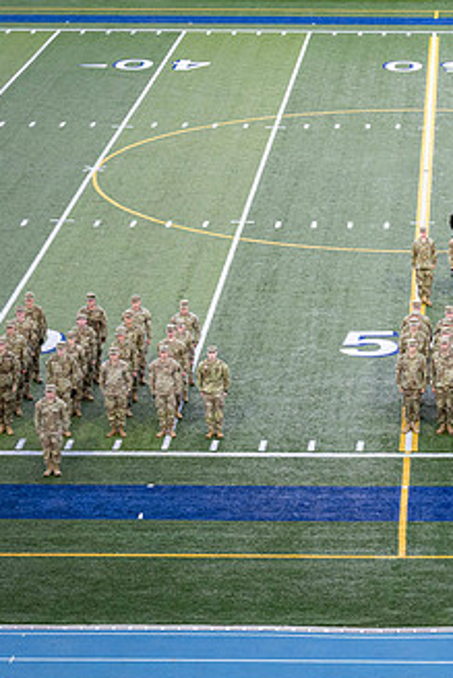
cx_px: 458
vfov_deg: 15.1
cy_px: 353
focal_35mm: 136
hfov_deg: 10.0
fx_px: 2564
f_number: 2.8
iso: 1250
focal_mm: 70
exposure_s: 1/320
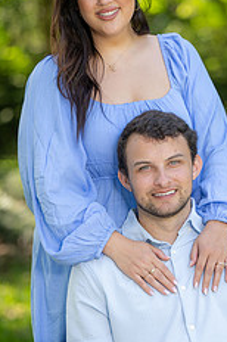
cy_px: 193
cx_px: 161
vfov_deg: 10.1
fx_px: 1935
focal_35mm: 204
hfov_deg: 6.7
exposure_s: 1/125
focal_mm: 105
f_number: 2.8
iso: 100
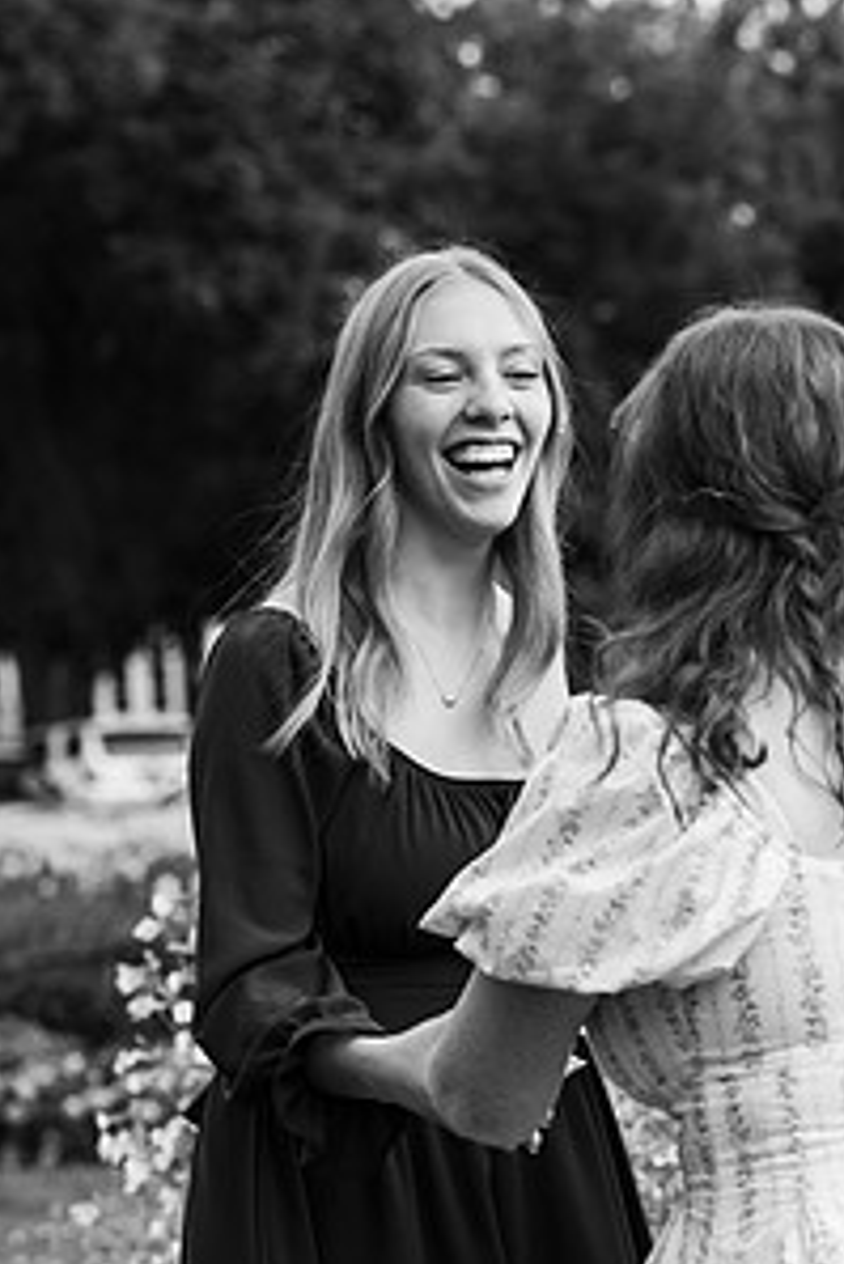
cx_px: 602
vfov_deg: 12.6
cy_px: 785
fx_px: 5725
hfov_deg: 8.4
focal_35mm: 163
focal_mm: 108
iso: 2500
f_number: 5.6
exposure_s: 1/200
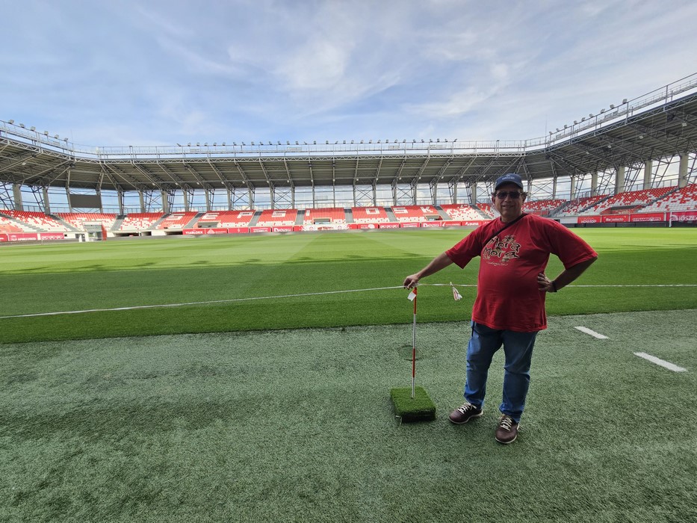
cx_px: 348
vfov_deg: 89.9
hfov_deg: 106.2
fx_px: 262
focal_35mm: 13
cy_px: 262
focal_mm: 2.2
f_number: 2.2
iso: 50
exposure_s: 1/629
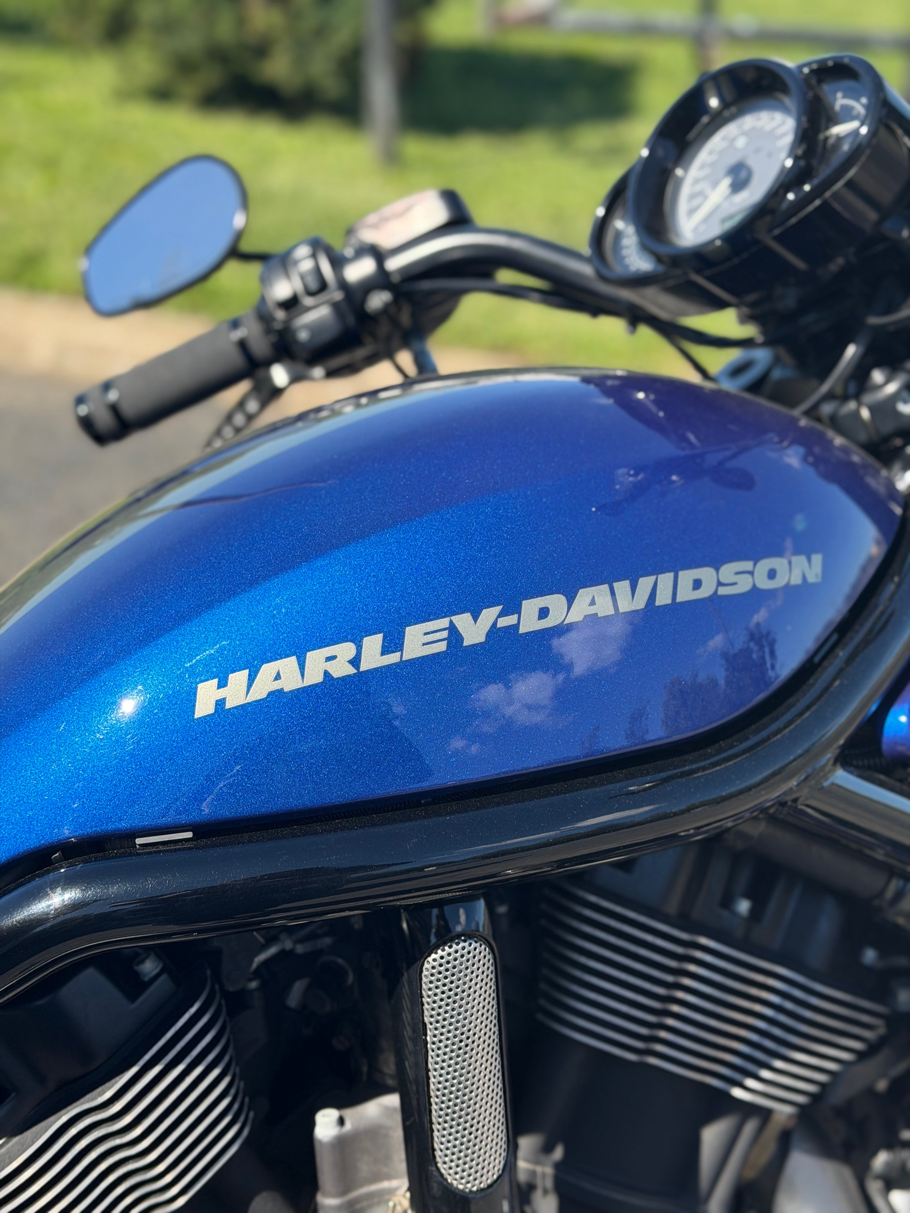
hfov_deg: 30.3
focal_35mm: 48
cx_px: 455
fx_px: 1682
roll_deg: -1.8
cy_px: 606
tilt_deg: -27.8
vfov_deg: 39.7
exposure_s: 1/1513
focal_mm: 6.76
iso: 64
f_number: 1.78
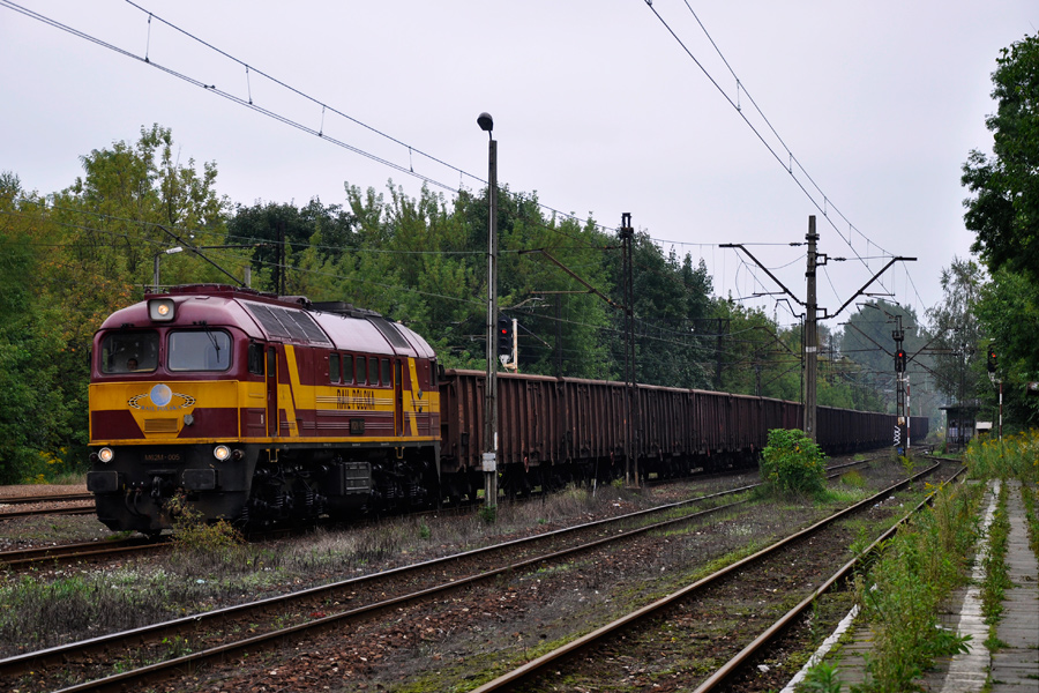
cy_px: 346
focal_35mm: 99
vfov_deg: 13.8
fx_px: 2857
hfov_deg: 20.6
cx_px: 520
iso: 200
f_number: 6.3
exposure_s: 1/160
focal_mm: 66
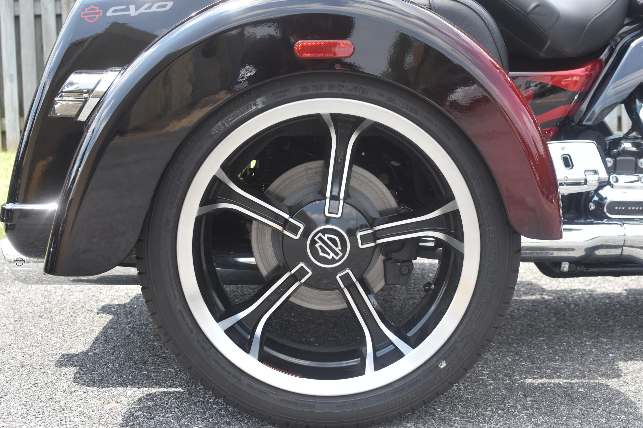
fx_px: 938
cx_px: 322
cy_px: 214
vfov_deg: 25.7
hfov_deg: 37.9
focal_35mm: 52
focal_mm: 35
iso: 400
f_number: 5.6
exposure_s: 1/500
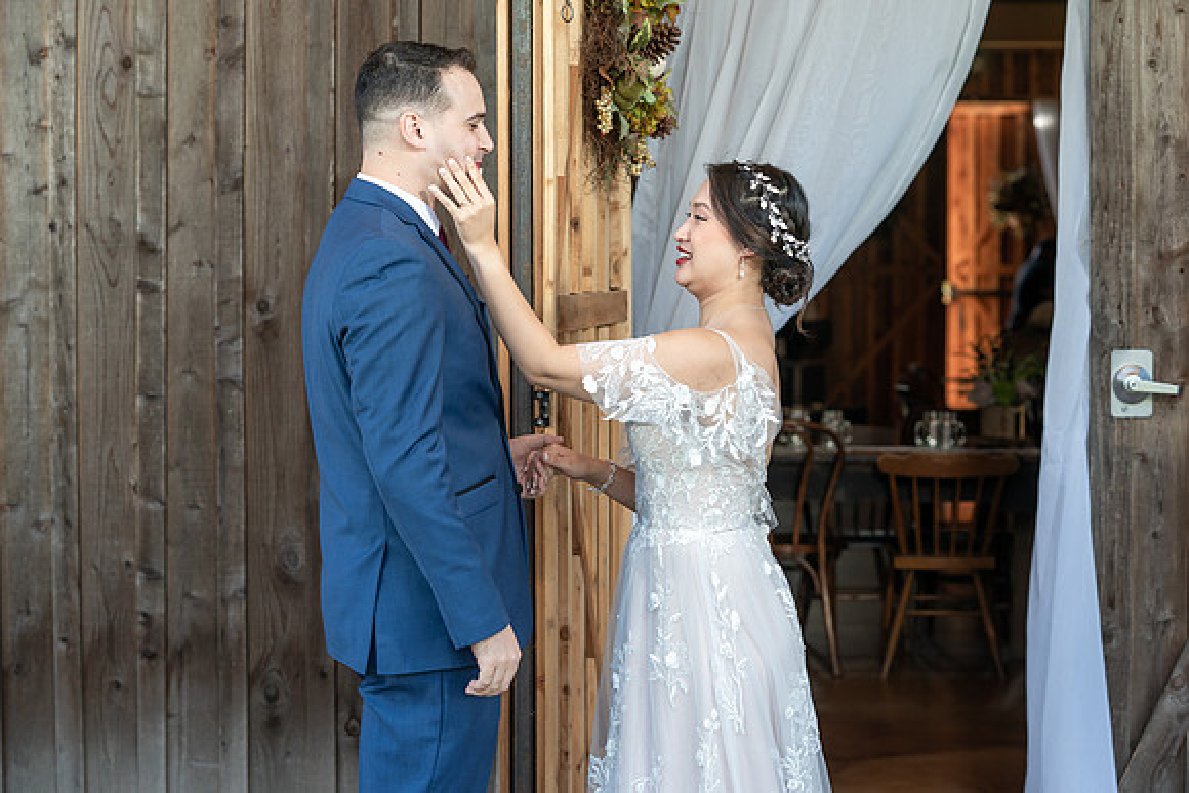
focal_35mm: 80
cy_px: 396
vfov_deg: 17.0
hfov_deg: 25.3
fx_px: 2653
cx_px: 594
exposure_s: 1/200
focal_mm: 78
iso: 250
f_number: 4
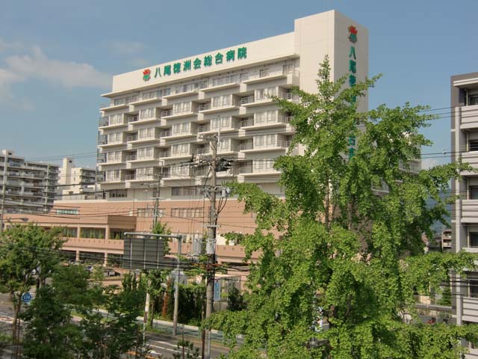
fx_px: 552
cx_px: 239
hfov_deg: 46.8
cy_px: 180
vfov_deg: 36.0
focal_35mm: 40
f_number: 3.8
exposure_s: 1/1000
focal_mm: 7.1
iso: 64
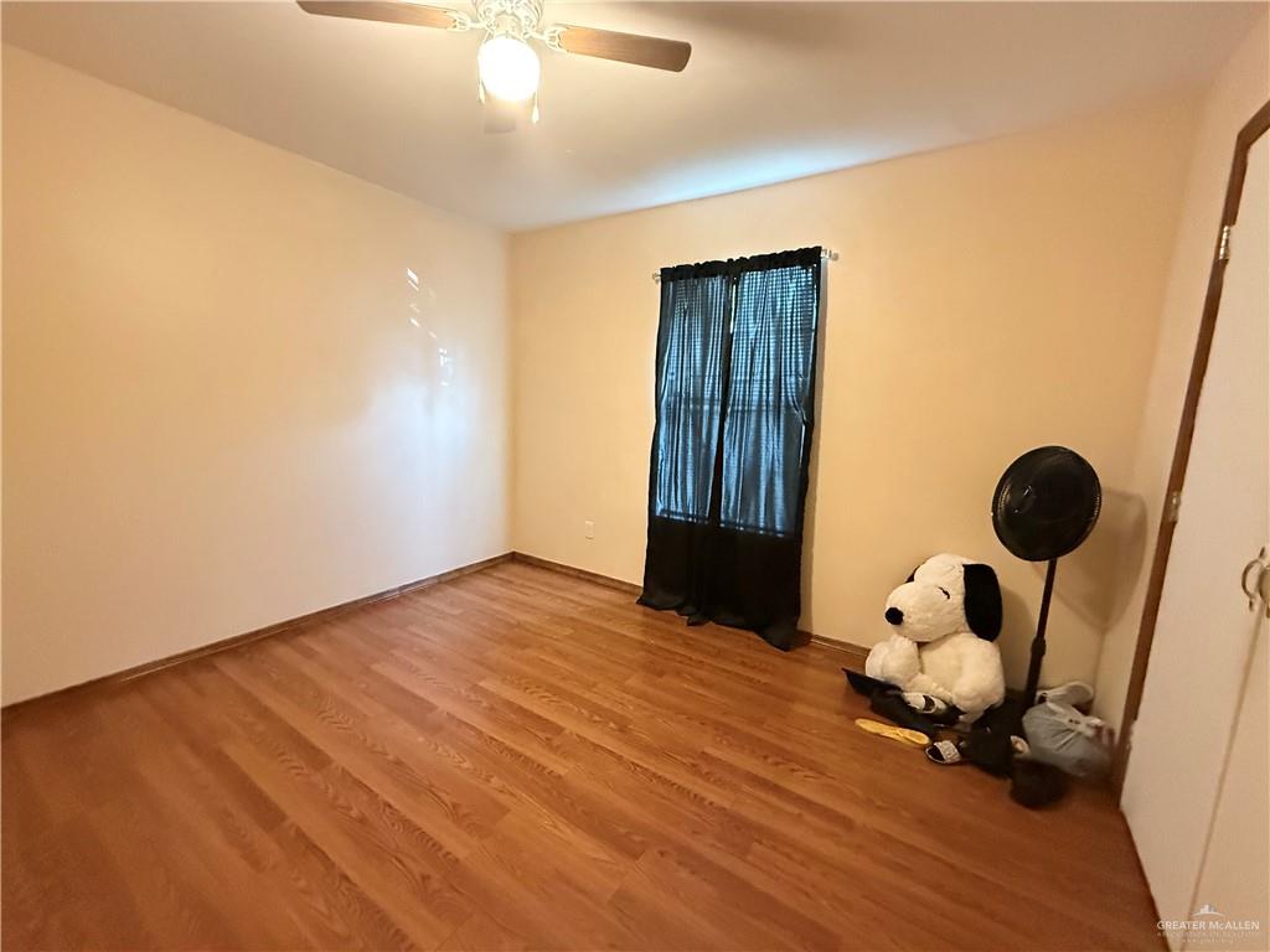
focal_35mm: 14
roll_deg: -2.9
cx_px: 635
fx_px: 514
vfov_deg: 85.7
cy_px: 476
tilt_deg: -9.5
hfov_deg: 102.1
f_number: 2.2
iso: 1000
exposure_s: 1/60
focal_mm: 2.22
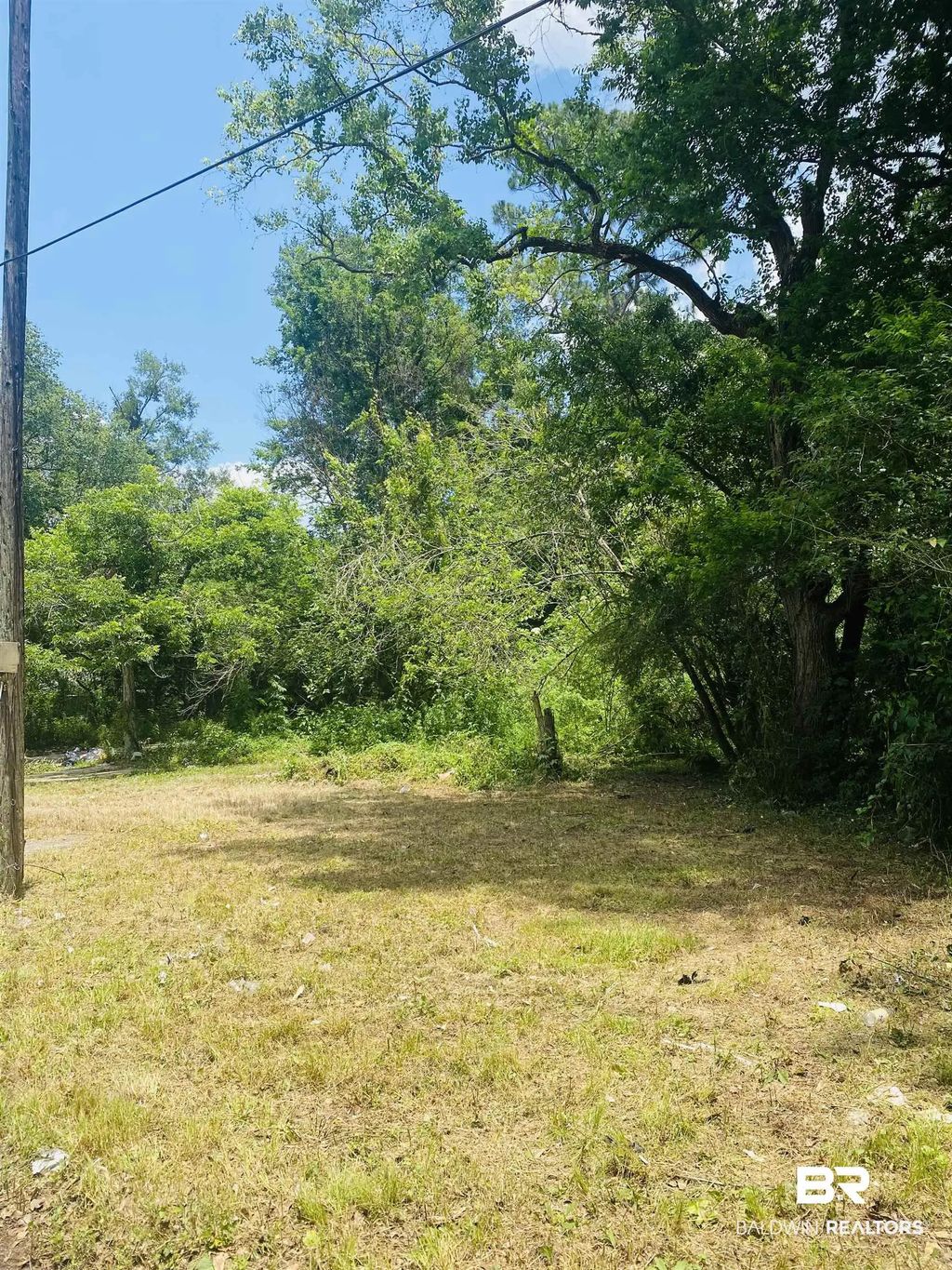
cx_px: 476
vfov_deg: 67.3
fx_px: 953
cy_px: 635
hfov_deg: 53.1
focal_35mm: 26
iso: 32
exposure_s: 1/1346
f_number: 1.8
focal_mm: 4.25
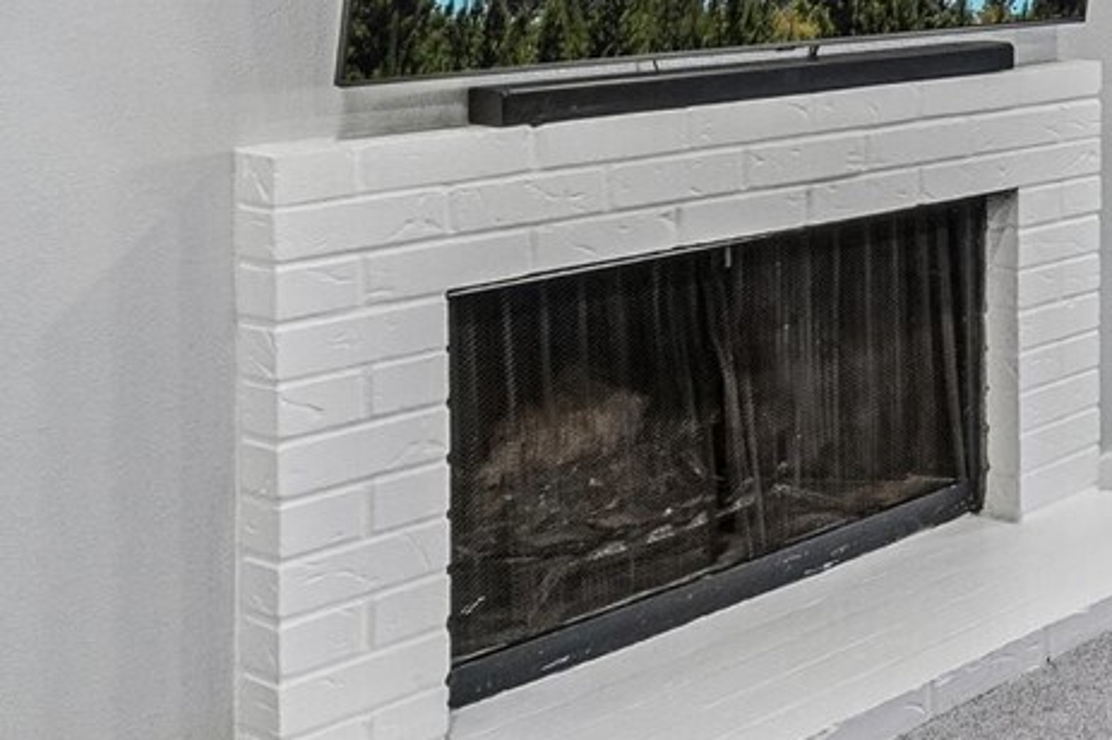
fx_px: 1698
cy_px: -66
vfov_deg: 23.2
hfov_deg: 24.5
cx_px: 1807
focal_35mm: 55
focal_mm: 10
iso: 250
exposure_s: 1/4
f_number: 9
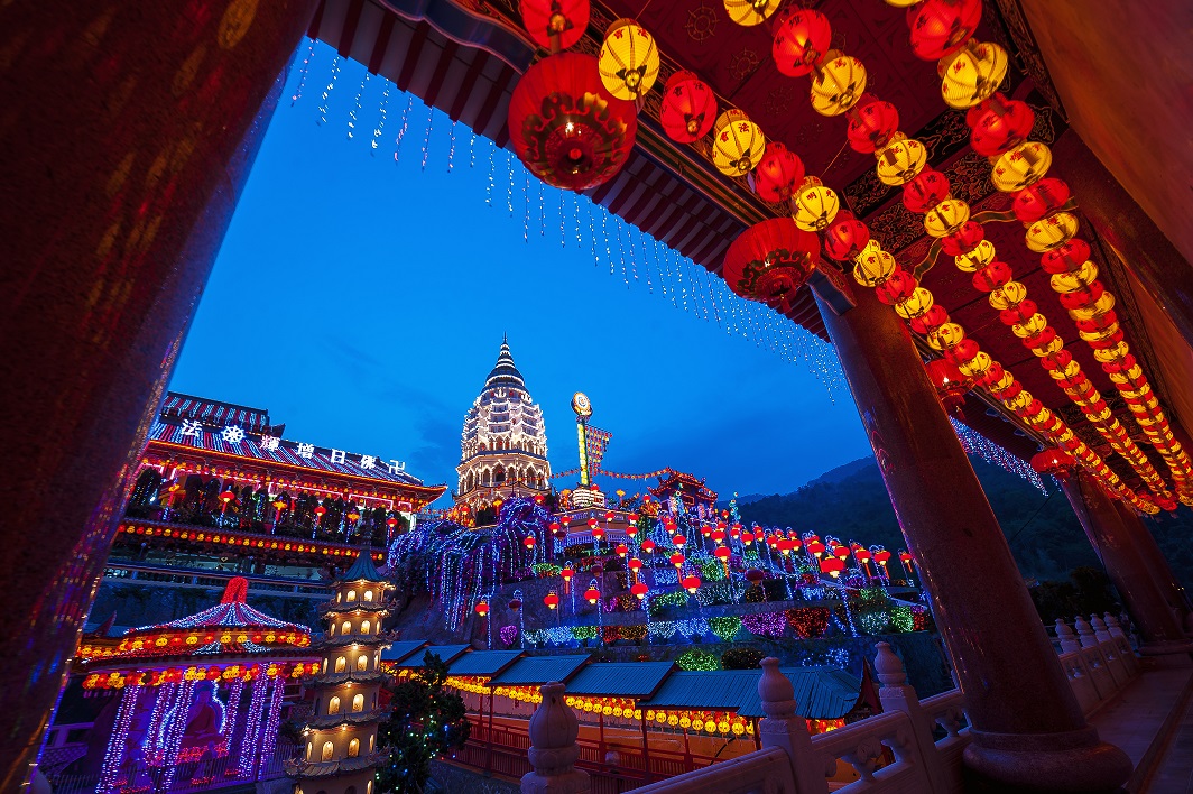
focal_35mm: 14
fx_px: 464
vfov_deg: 81.1
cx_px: 596
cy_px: 397
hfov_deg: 104.3
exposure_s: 1/1.25
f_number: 8
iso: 160
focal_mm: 14
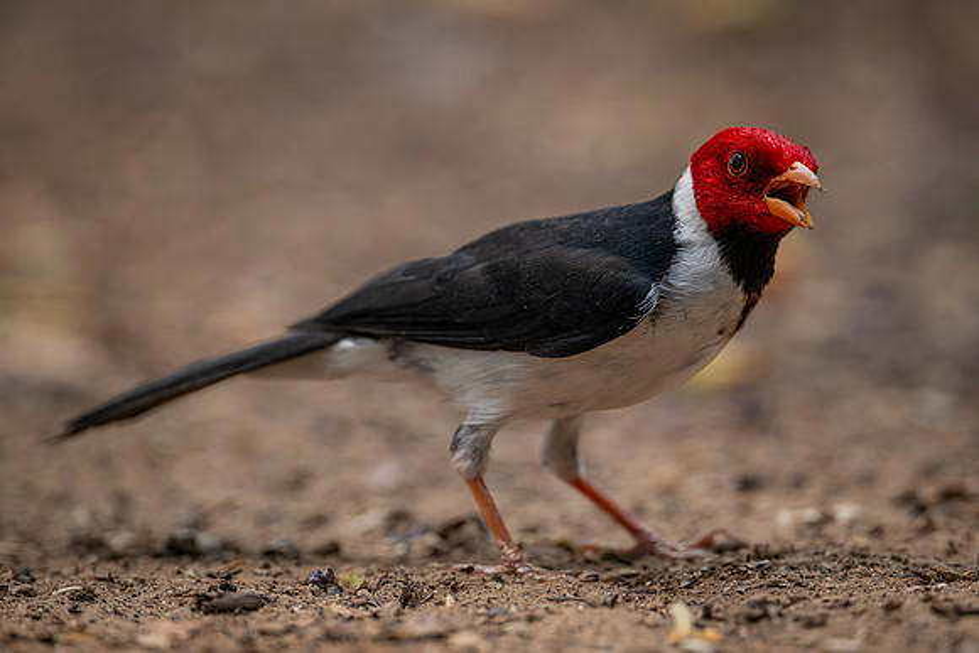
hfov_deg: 4.1
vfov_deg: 2.7
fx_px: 13691
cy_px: 296
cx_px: 533
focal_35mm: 503
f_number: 4.5
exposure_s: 1/1000
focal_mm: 400
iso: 450
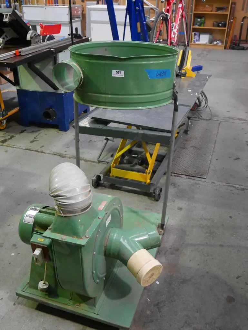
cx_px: 124
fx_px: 325
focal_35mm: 34
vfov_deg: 53.9
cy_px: 165
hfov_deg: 41.8
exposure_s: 1/80
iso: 3200
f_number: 4
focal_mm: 17
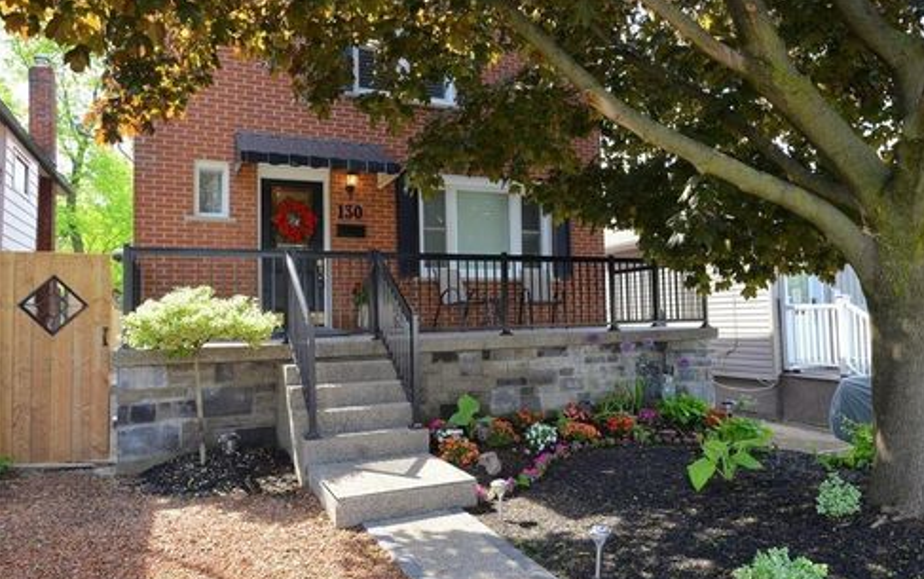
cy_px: 308
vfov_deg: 53.0
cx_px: 472
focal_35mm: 23
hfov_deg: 77.1
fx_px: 580
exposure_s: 1/160
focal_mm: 22
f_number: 6.3
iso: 200
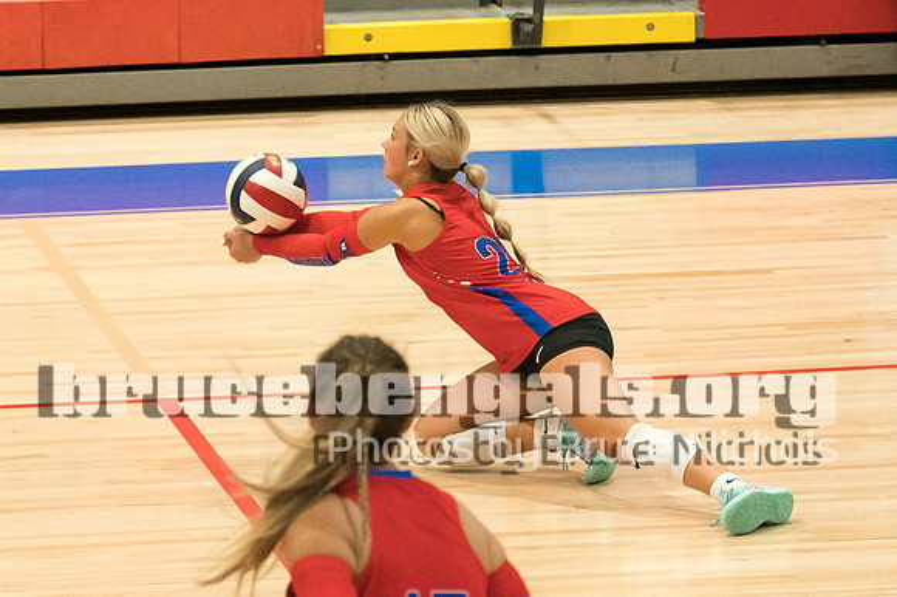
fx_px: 7207
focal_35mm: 289
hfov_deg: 7.1
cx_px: 515
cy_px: 283
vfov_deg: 4.7
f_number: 2.8
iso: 4000
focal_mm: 79
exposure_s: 1/1000
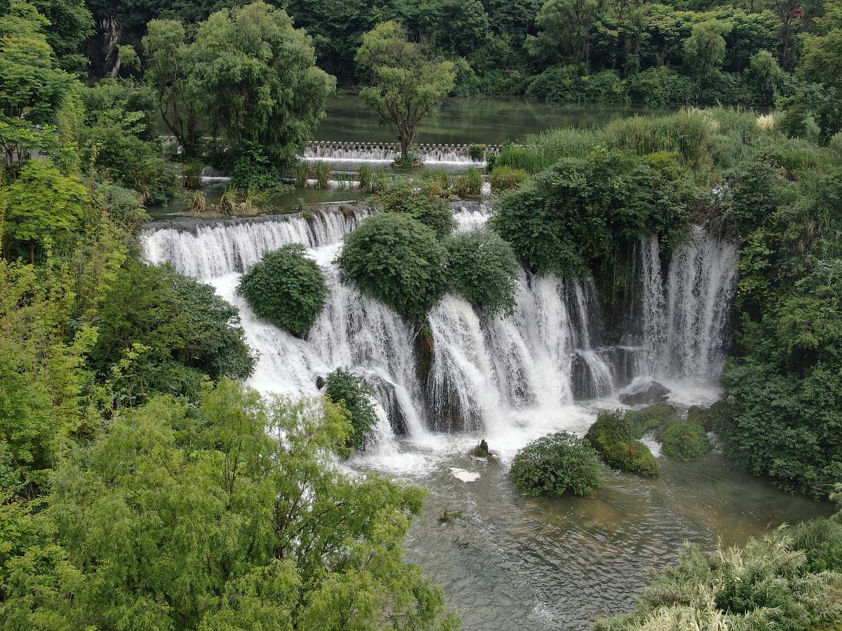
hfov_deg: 42.1
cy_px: 316
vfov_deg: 32.2
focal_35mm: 45
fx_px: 1095
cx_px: 421
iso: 100
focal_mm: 7.88
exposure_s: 1/200
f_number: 3.7
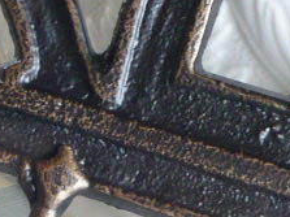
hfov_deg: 5.6
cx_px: 5
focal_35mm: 356
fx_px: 2981
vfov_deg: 4.2
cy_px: 134
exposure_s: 1/8
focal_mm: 13
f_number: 5
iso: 200
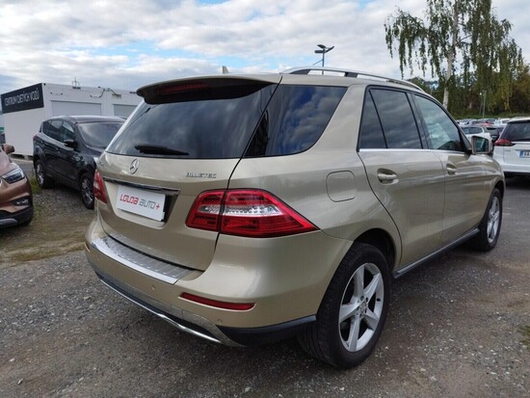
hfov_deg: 69.4
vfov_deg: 54.9
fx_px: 383
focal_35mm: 25
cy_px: 199
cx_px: 265
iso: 50
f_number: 1.89
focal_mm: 5.95
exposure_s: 1/354
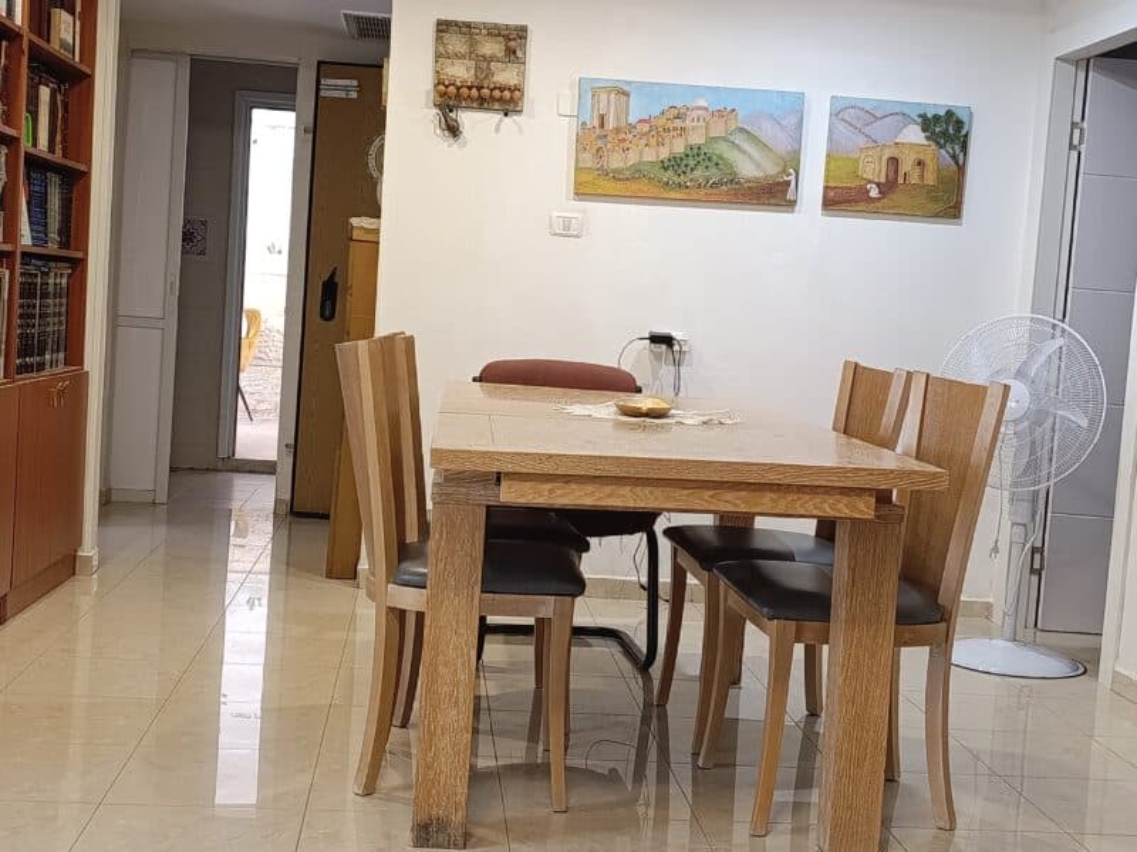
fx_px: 1511
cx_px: 568
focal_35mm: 46
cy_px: 426
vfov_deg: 31.5
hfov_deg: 41.2
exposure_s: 1/100
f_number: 1.65
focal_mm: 6.11
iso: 1052
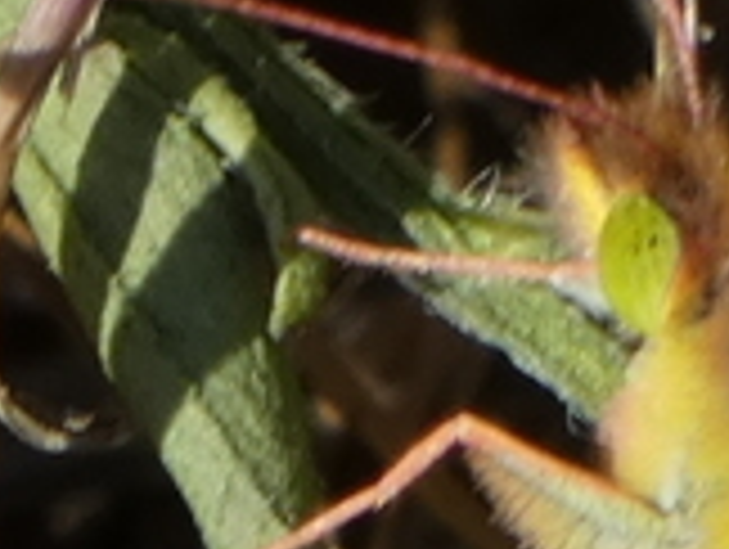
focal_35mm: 2630
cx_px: 1208
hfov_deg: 0.8
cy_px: 400
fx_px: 55469
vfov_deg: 0.6
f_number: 5.6
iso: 80
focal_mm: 89.5
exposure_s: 1/200
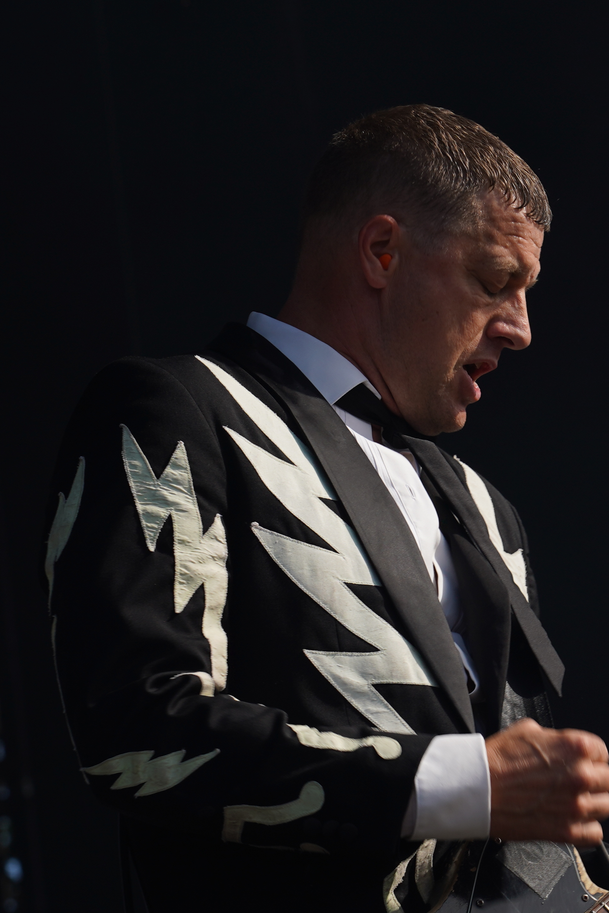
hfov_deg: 6.3
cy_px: 566
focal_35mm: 219
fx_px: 5557
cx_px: 396
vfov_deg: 9.4
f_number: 7.1
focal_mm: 105
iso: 100
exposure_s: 1/400
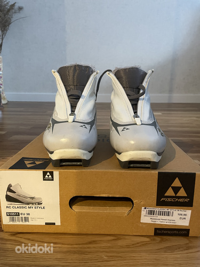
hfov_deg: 53.1
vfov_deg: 67.3
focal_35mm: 26
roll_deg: +0.2
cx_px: 100
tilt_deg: -13.9
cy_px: 134
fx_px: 200
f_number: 1.6
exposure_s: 1/41
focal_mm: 4.2
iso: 500
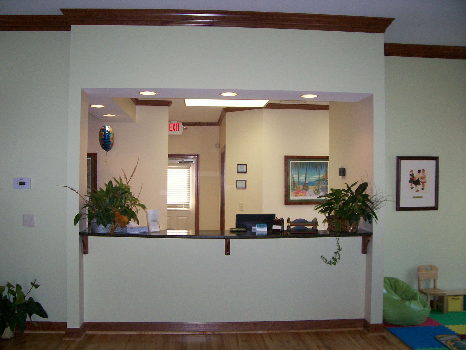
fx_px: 458
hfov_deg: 54.0
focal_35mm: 34
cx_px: 233
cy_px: 175
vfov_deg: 41.8
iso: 140
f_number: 2.7
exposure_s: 1/112
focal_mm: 5.6
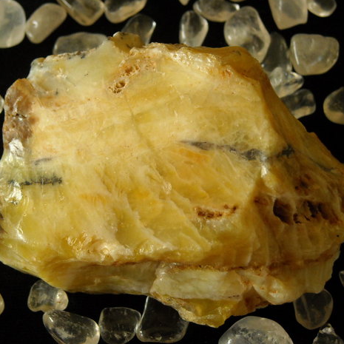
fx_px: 1057
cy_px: 176
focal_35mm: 94
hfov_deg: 18.5
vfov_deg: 18.5
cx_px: 133
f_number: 3.9
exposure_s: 1/60
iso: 295
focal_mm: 12.3
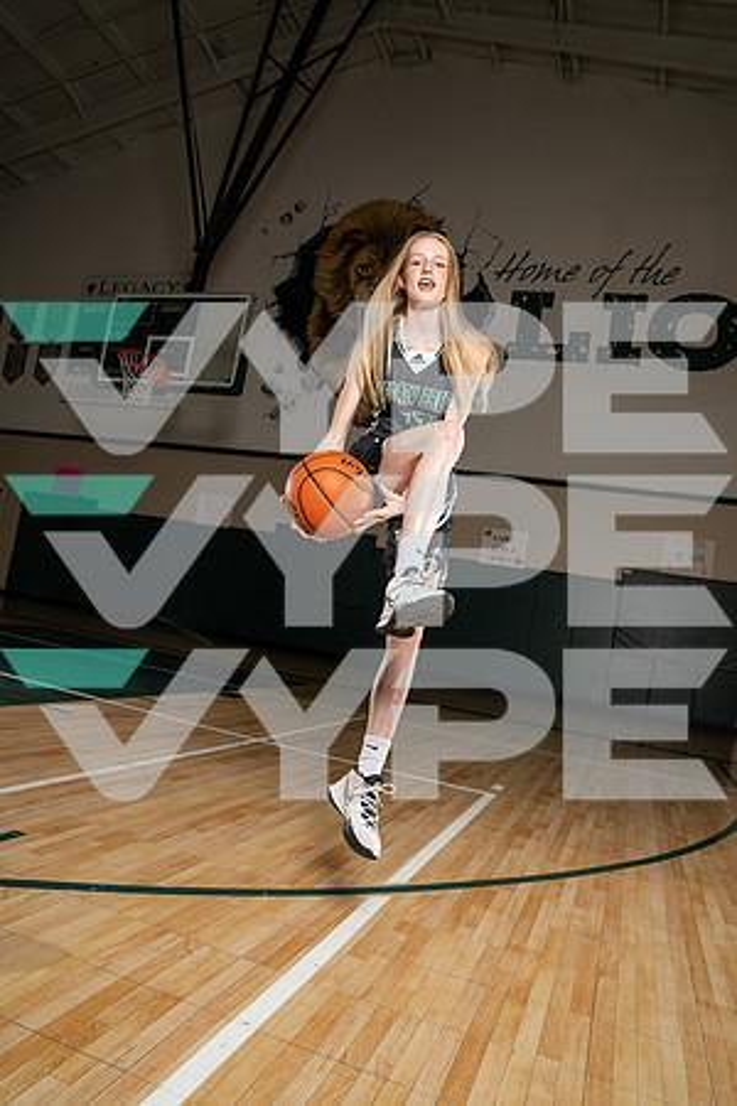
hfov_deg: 53.1
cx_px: 368
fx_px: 737
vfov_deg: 73.7
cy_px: 553
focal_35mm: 24
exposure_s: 1/250
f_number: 7.1
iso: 320
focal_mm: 24
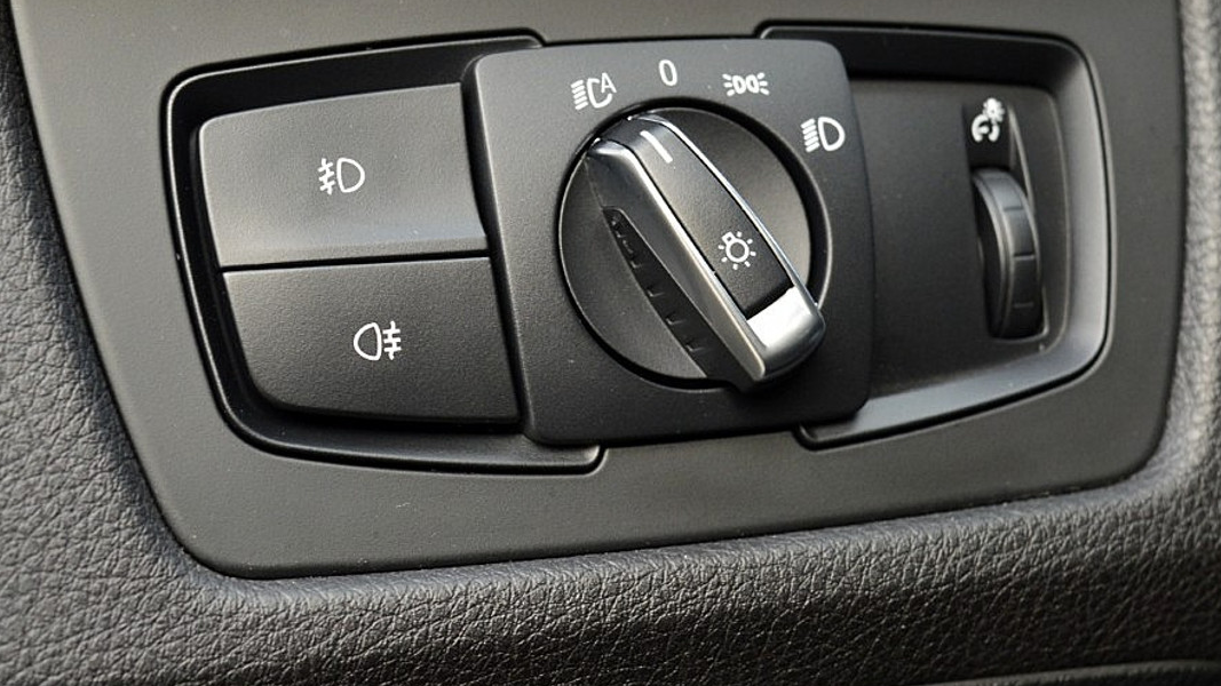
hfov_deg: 23.0
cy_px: 170
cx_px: 621
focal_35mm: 93
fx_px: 3001
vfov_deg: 13.0
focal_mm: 45
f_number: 8
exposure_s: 1/60
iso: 800
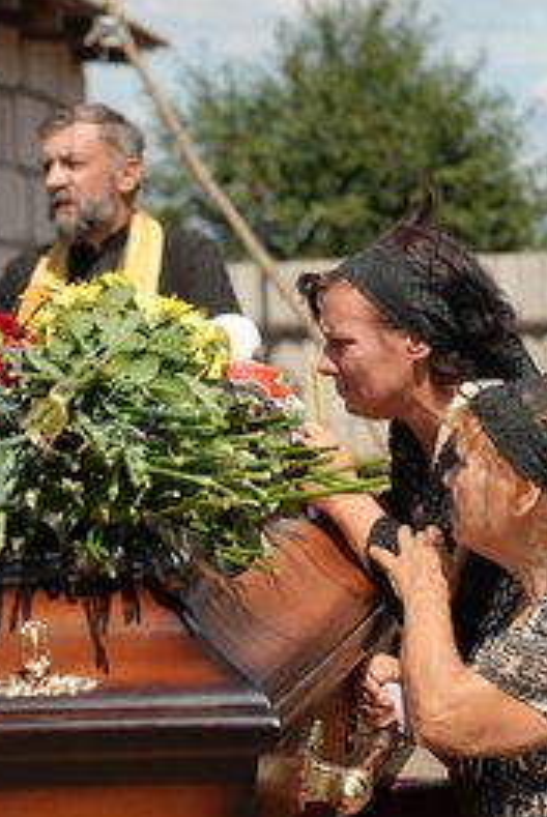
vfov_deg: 17.9
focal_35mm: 114
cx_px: 376
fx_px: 2591
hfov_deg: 12.0
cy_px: 408
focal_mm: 75
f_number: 4
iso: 200
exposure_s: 1/160
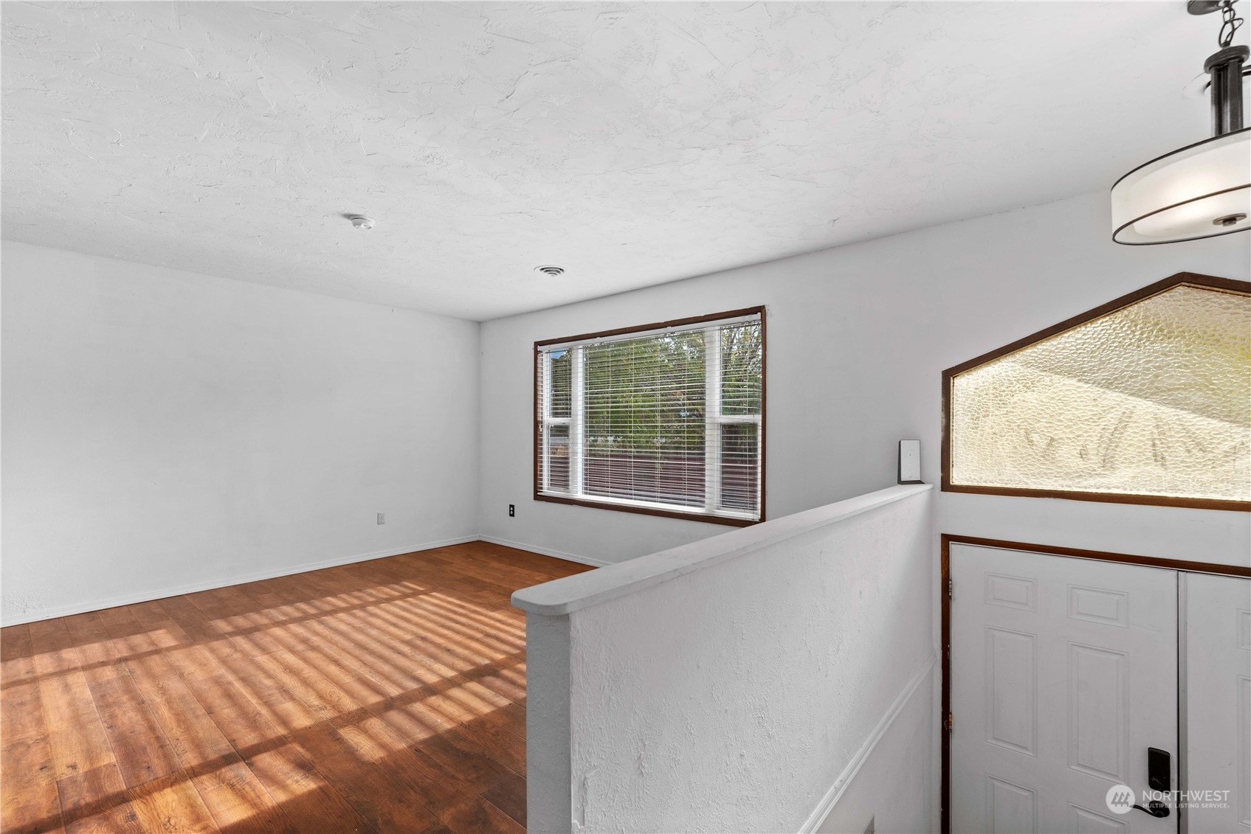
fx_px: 521
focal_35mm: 15
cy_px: 417
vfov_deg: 77.4
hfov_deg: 100.4
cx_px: 626
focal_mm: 15
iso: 200
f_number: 7.1
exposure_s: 1/50
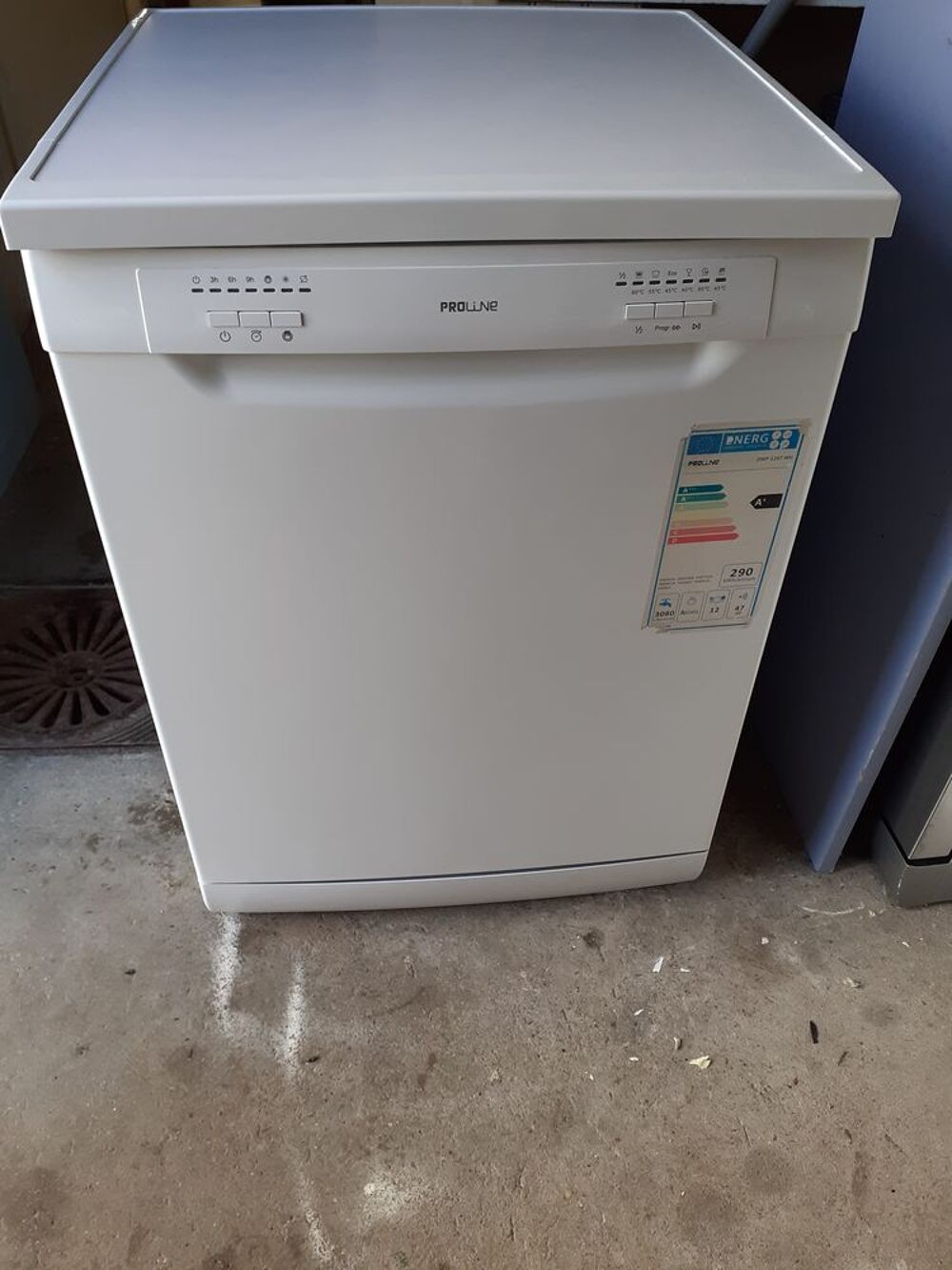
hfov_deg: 51.4
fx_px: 990
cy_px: 635
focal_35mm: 27
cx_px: 476
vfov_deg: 65.3
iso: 64
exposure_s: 1/100
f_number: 1.9
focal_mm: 3.6
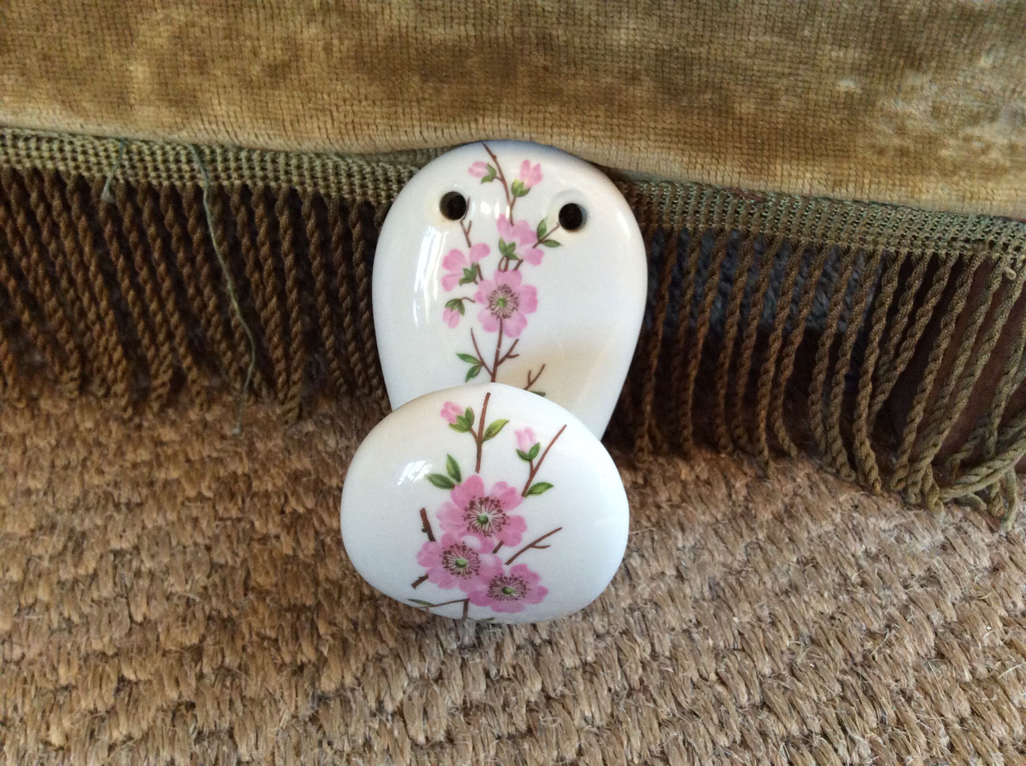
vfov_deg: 44.1
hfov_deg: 56.9
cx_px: 513
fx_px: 947
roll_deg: -1.0
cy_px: 383
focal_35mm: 32
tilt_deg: -40.4
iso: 200
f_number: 2.4
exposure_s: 1/25
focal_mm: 3.3
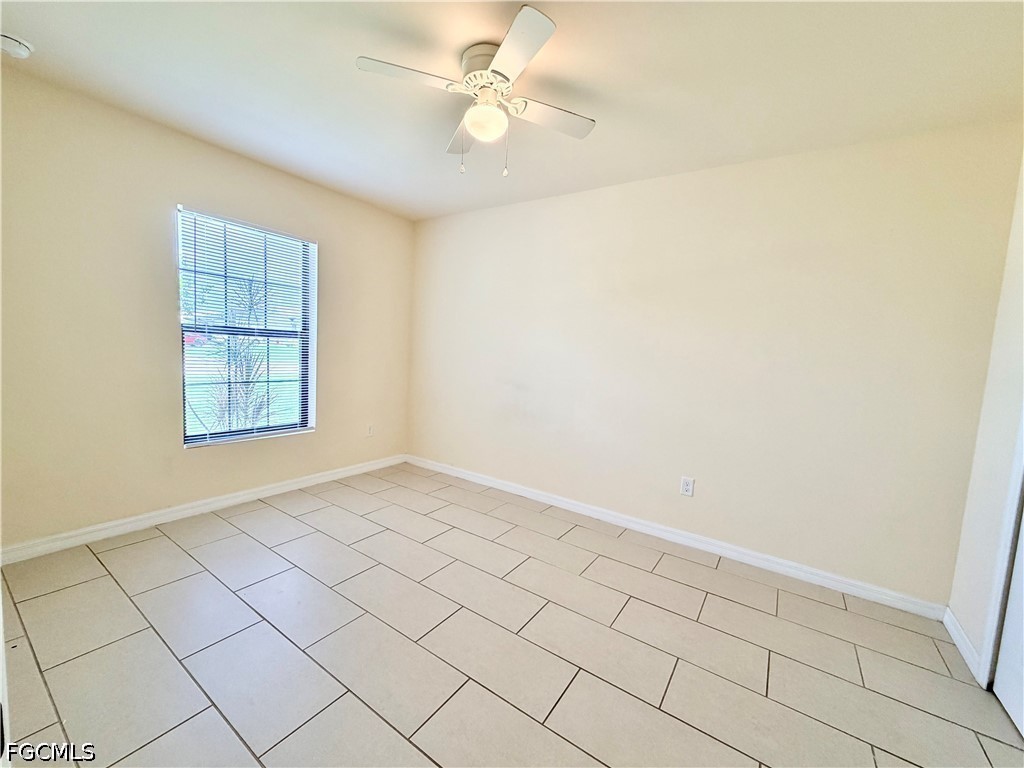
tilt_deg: -5.5
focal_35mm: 14
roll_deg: -3.2
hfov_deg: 102.1
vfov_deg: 85.7
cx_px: 512
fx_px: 414
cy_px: 384
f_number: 2.2
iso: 200
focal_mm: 2.22
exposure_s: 1/120
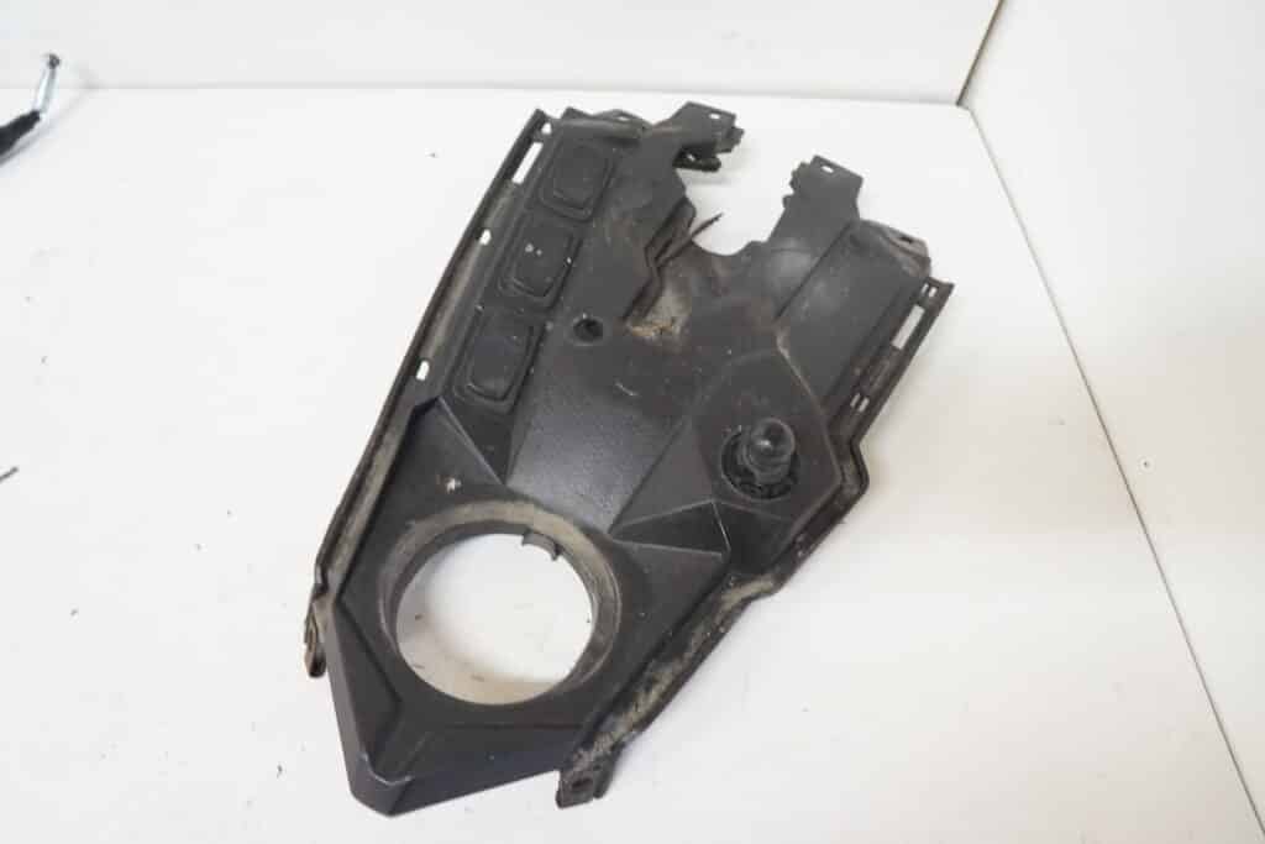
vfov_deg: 47.9
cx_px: 632
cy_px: 422
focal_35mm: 27
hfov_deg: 67.4
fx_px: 949
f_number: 5
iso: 3200
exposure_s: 1/40
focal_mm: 18
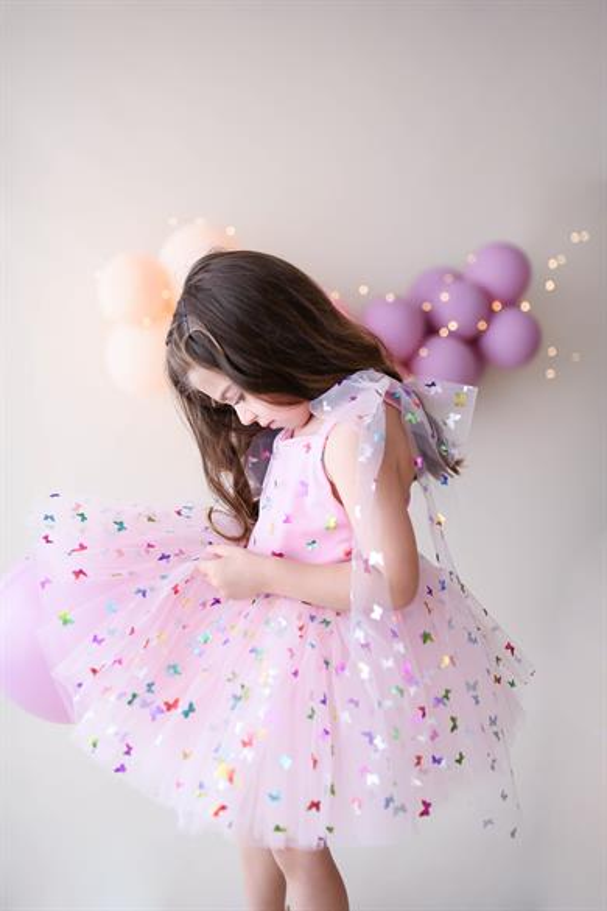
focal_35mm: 35
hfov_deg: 37.9
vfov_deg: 54.4
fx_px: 885
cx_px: 304
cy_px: 456
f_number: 1.8
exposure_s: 1/320
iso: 200
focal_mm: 35
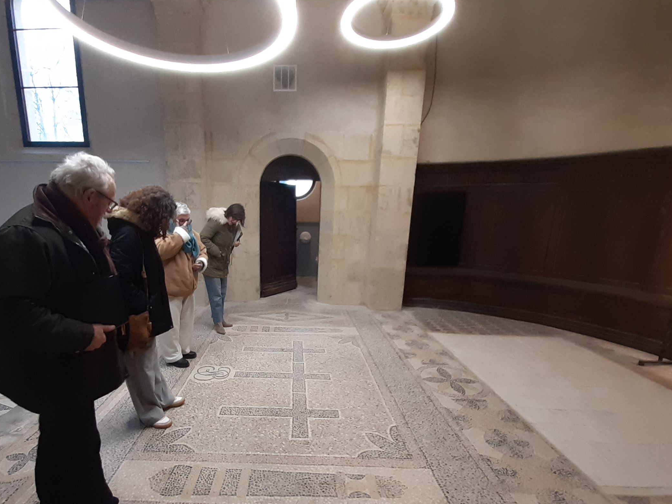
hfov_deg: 93.7
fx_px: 311
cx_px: 281
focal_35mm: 16
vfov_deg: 77.7
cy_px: 287
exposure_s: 1/50
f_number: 2.2
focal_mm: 1.13
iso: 125
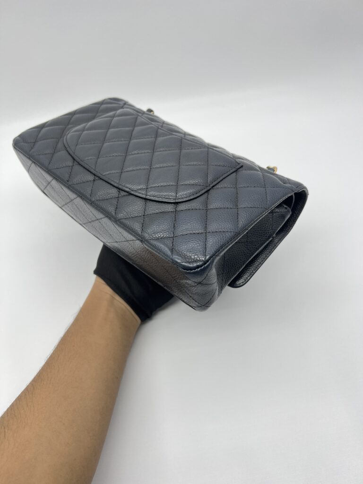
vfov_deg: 67.3
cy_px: 242
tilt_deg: -49.8
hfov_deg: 53.1
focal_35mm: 26
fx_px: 364
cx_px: 182
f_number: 1.5
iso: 40
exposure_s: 1/100
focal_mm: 5.7
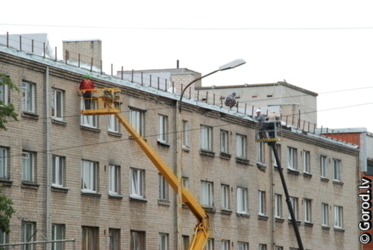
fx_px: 2101
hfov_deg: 10.1
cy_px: 125
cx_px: 186
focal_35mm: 202
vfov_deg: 6.8
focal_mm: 135
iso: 500
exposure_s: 1/125
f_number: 11
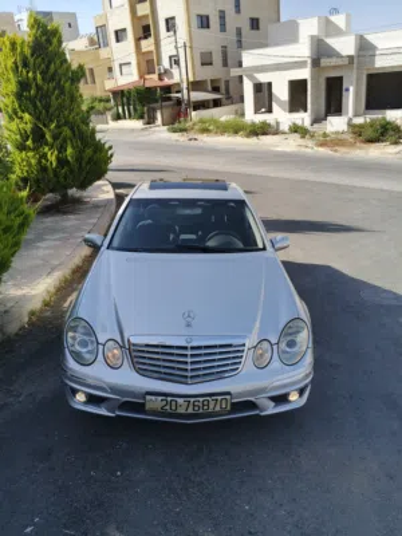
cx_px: 201
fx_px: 356
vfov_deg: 73.9
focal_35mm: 23
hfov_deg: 58.9
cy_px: 268
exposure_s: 1/255
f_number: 1.6
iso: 50
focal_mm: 4.09
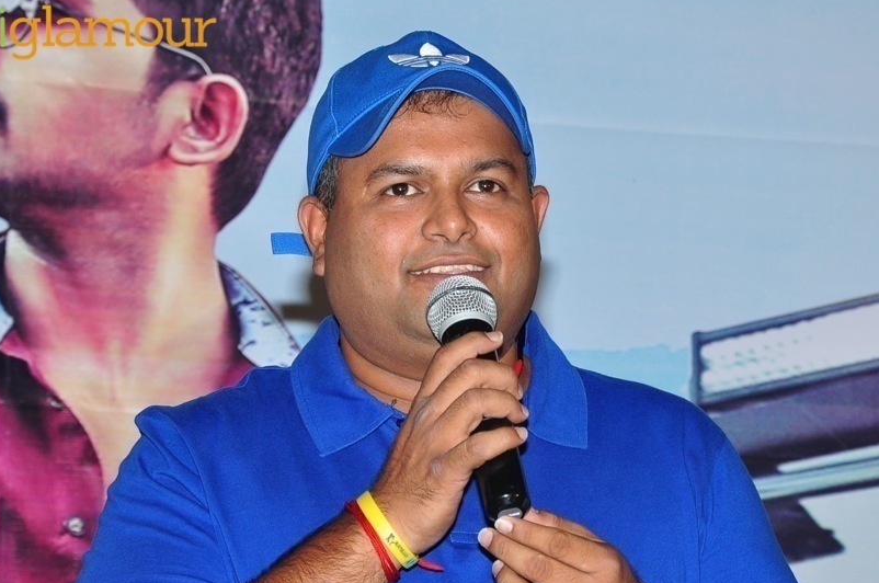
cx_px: 493
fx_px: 5747
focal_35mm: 236
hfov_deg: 8.7
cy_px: 428
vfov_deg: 5.8
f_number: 9
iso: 500
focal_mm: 105
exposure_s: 1/125
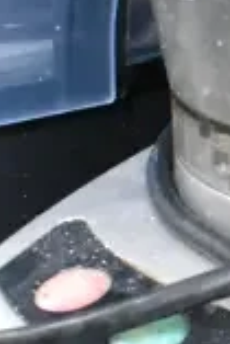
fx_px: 1501
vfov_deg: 13.1
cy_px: 122
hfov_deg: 8.0
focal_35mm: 157
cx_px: 580
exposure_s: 1/80
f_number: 4.5
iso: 6400
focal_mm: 18
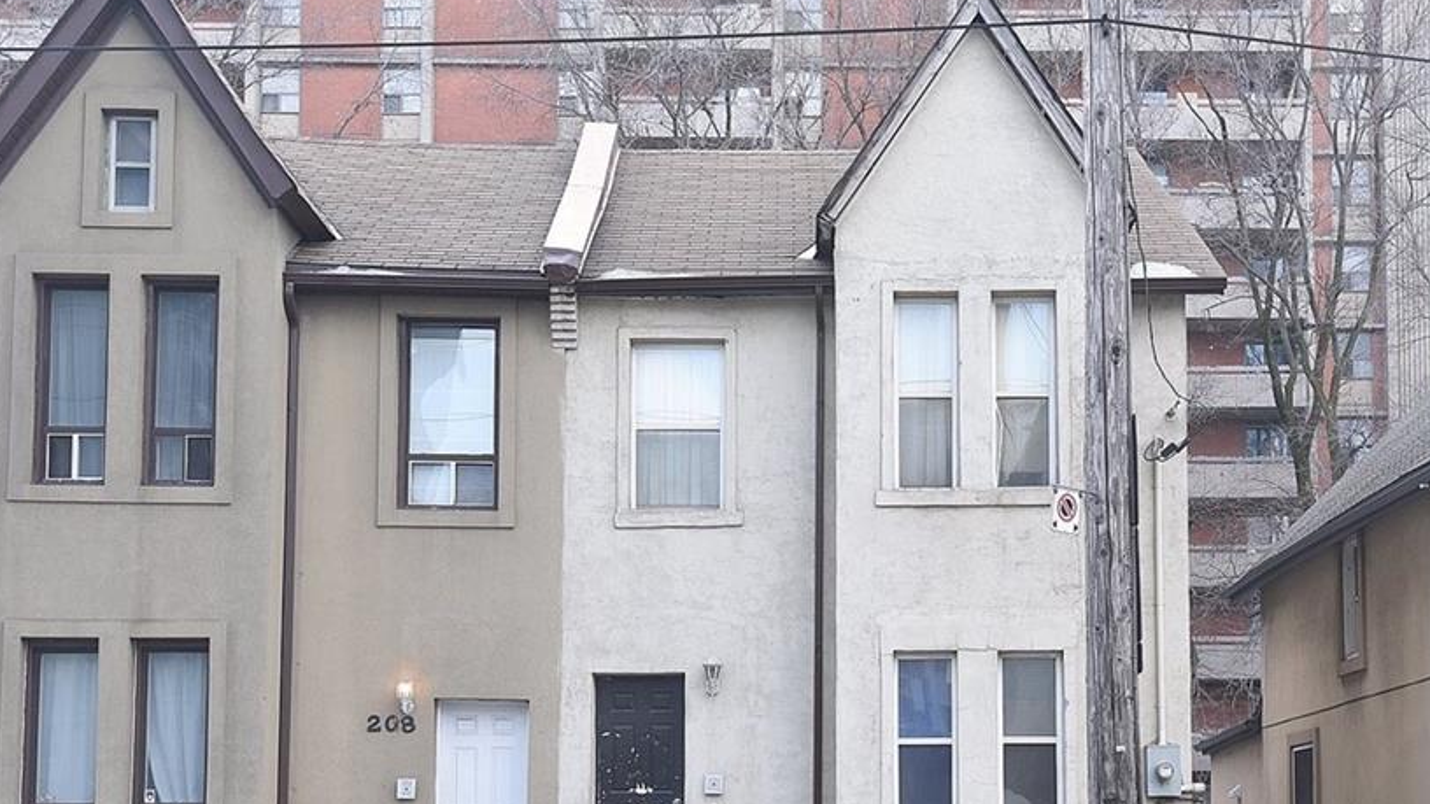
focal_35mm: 46
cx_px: 745
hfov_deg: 44.6
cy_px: 541
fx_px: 1744
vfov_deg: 25.8
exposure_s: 1/250
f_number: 8
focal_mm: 35
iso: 500
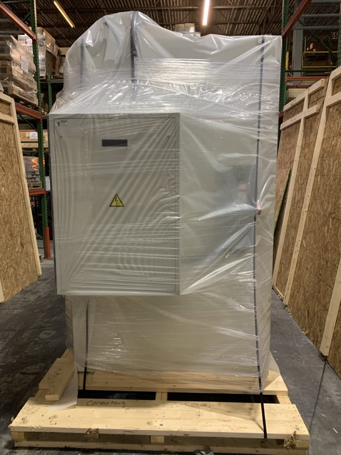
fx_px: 341
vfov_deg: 67.3
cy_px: 228
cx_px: 170
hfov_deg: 53.1
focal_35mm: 26
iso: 320
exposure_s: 1/48
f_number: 1.8
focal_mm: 4.2
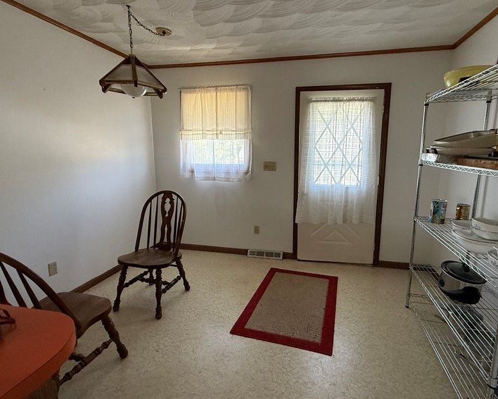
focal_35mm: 18
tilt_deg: -8.8
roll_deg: +0.0
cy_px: 191
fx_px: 265
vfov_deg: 73.8
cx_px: 274
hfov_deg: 86.1
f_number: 2.2
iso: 320
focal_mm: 2.22
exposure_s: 1/99
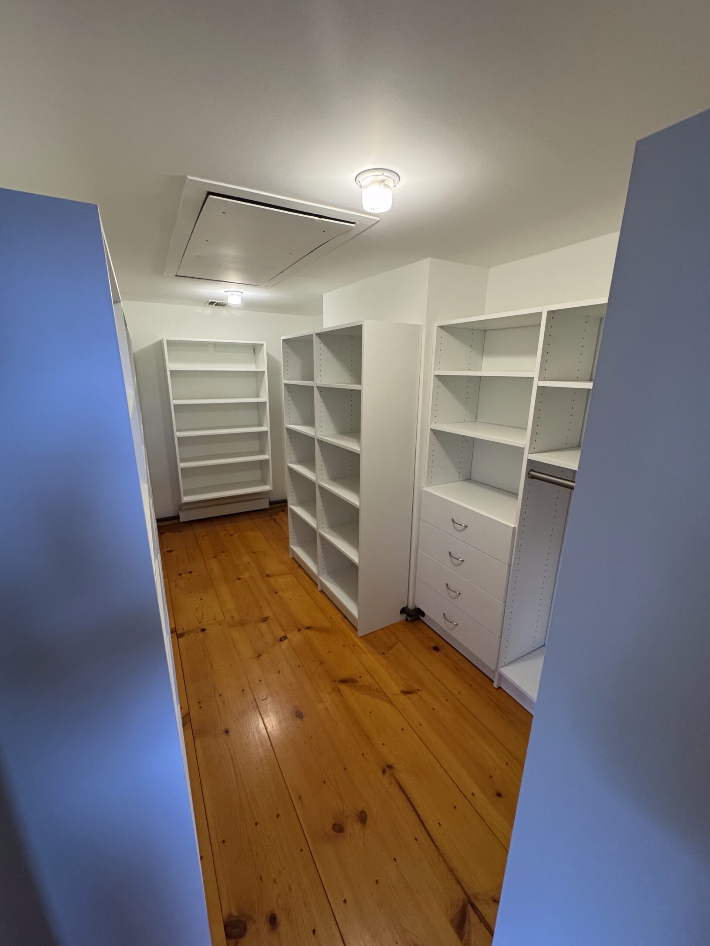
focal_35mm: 14
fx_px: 383
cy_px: 473
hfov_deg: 85.7
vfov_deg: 102.1
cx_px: 355
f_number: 2.2
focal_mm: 2.22
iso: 250
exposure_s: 1/60
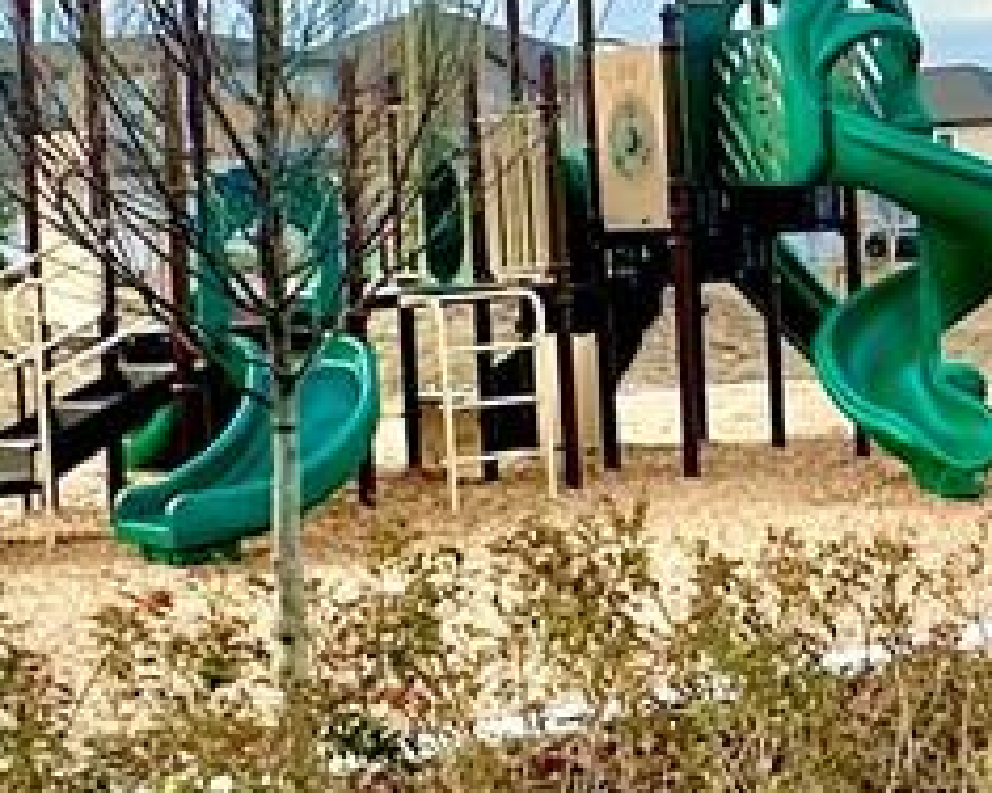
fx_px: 2730
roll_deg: +2.7
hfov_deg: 18.6
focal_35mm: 93
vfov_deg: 16.5
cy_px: 249
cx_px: 1418
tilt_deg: -0.6
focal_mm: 2.22
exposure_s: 1/633
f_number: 2.2
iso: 40
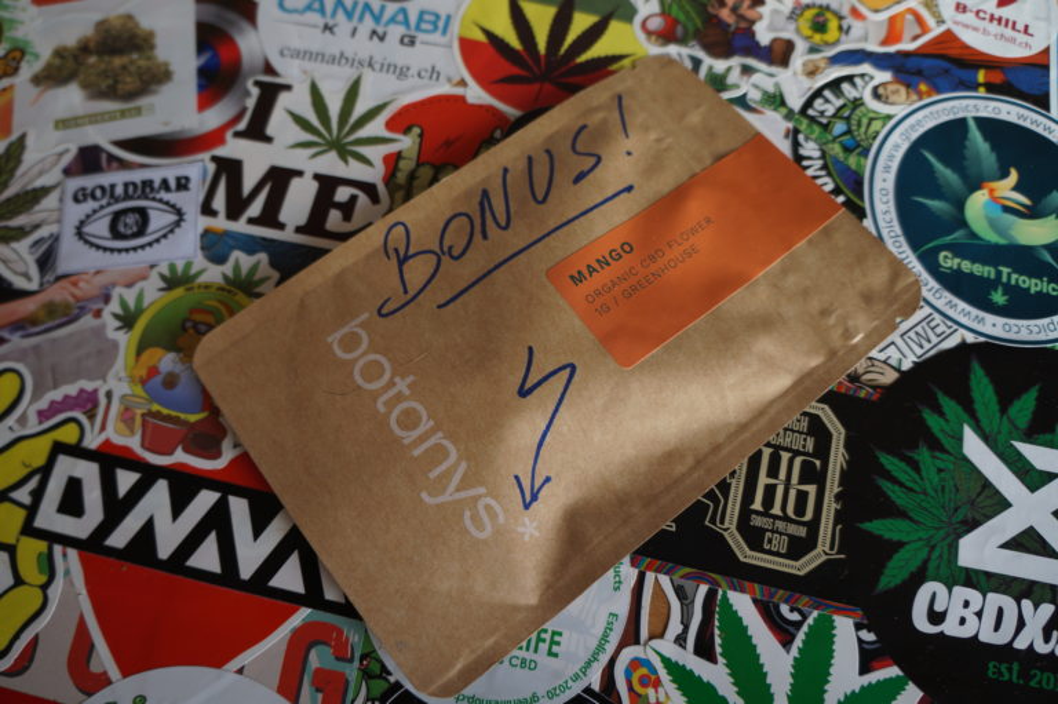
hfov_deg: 67.4
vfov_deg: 47.9
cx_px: 529
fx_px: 793
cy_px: 352
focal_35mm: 27
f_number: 4
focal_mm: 18
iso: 160
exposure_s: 1/160
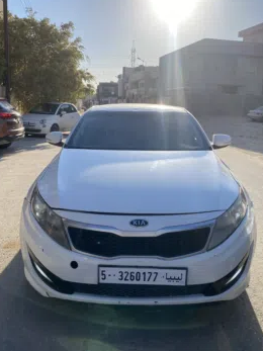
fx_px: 304
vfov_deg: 60.0
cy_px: 180
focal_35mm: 30
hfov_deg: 46.8
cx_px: 130
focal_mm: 4.25
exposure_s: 1/3731
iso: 32
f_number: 1.8
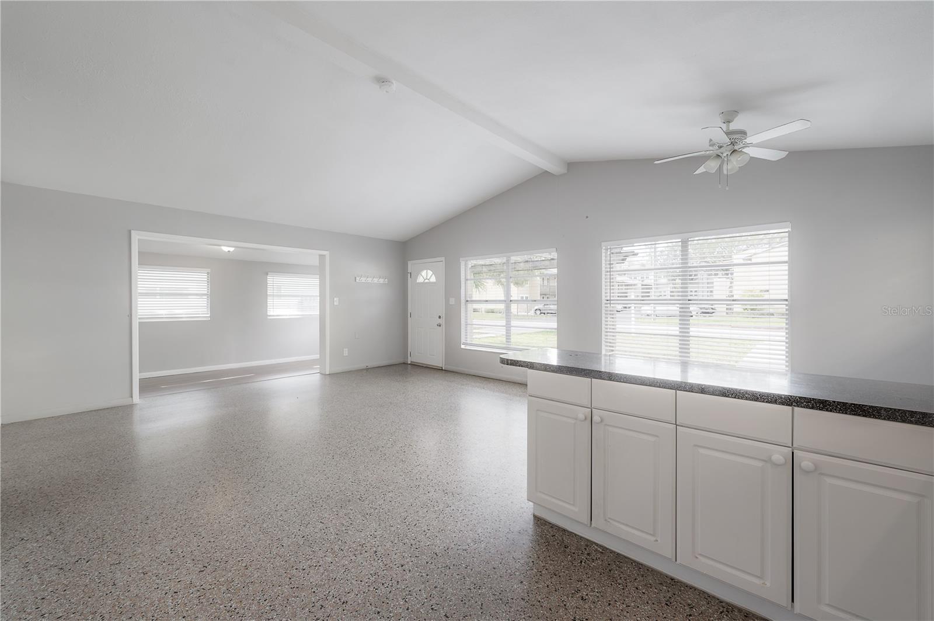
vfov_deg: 81.1
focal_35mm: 14
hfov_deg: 104.3
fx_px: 363
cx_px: 467
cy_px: 310
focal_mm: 14
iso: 320
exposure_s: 1/100
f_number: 9
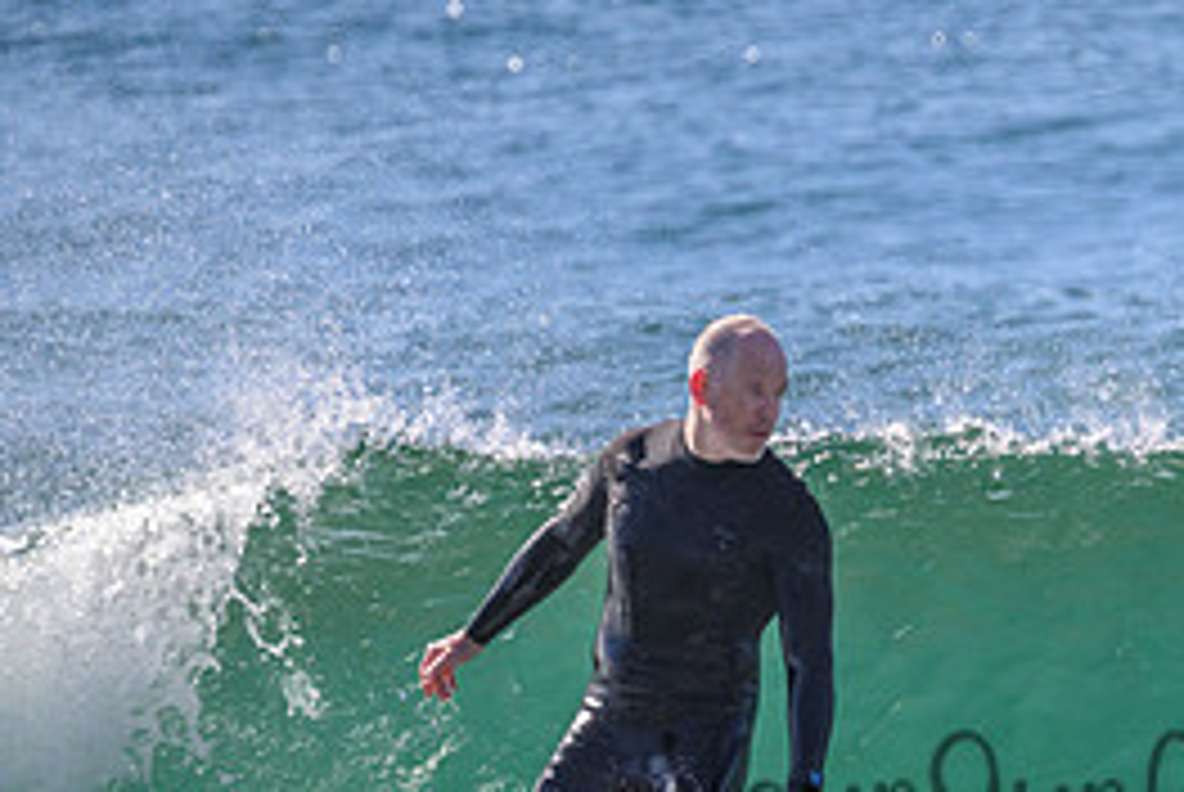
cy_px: 763
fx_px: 50803
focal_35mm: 1543
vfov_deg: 0.9
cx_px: 1125
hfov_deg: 1.3
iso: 1250
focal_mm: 700
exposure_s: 1/1600
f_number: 11
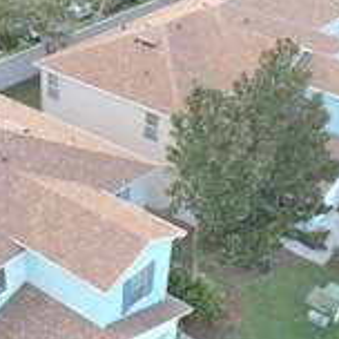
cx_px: 62
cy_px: 267
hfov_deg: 28.4
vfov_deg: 28.5
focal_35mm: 59
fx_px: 654
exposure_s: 1/161
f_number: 2.8
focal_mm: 8.38
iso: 100
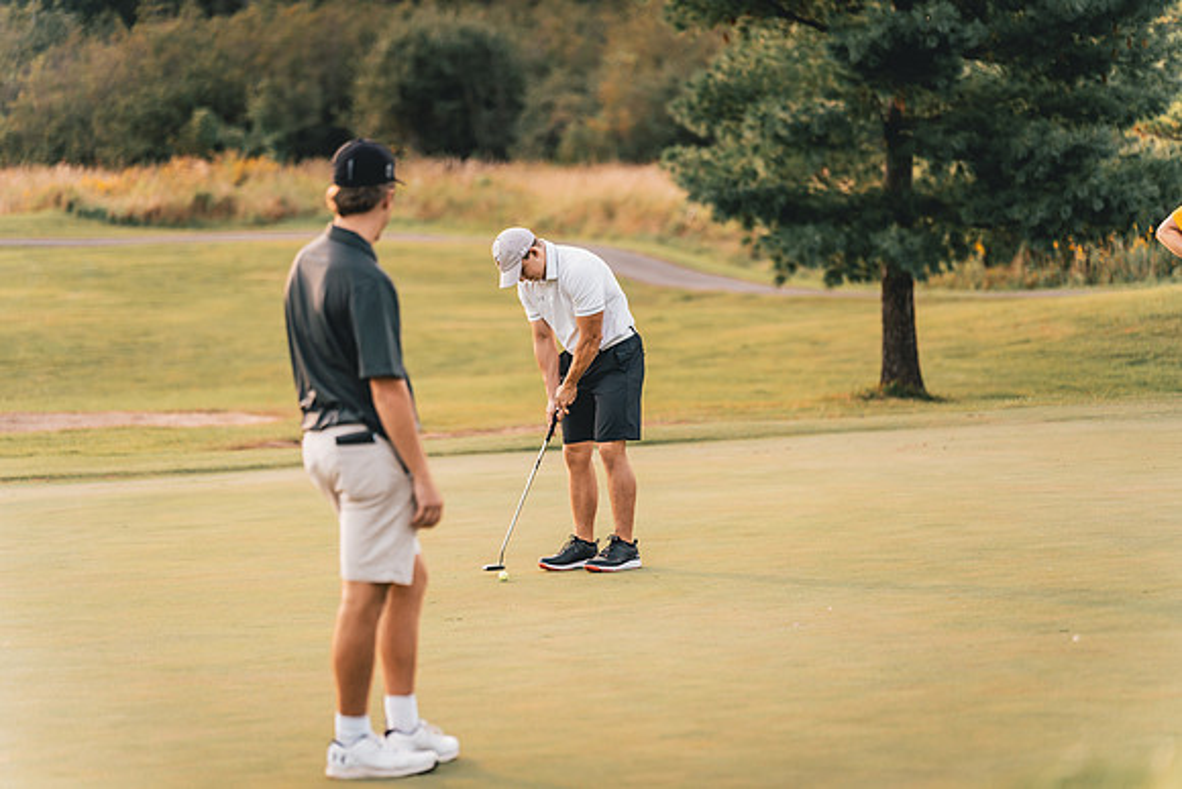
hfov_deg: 13.7
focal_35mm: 150
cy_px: 394
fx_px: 4926
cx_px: 591
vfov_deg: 9.2
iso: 200
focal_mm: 150
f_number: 2.8
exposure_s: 1/640
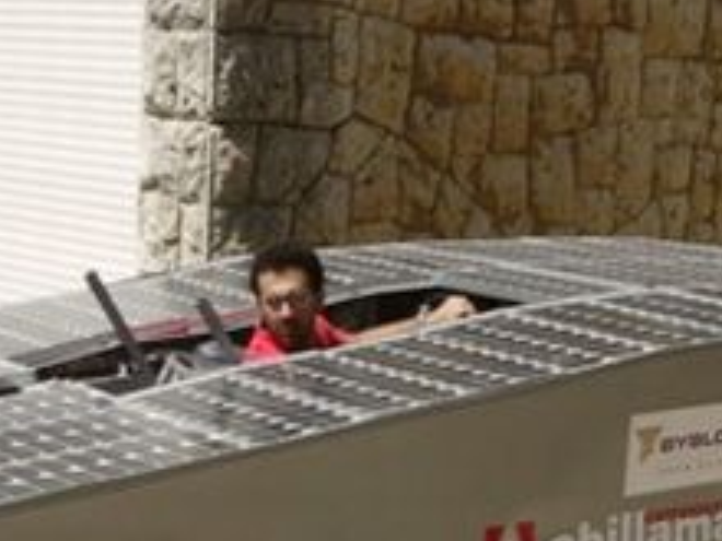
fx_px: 1773
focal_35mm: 85
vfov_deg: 17.0
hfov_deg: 23.0
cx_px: 391
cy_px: 516
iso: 50
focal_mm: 8.8
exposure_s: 1/200
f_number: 6.3
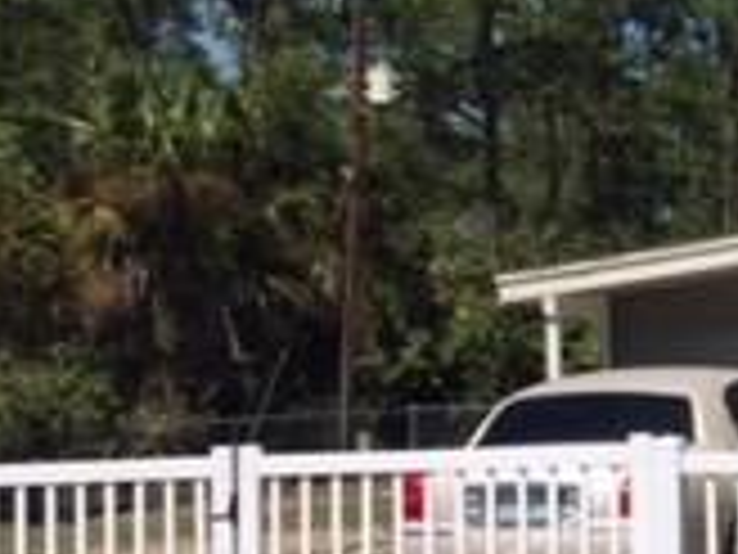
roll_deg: +0.9
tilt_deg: +4.4
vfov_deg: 13.1
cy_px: 234
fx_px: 2409
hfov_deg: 15.7
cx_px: 1174
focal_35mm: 113
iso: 32
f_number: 2.2
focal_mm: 4.15
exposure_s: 1/3049
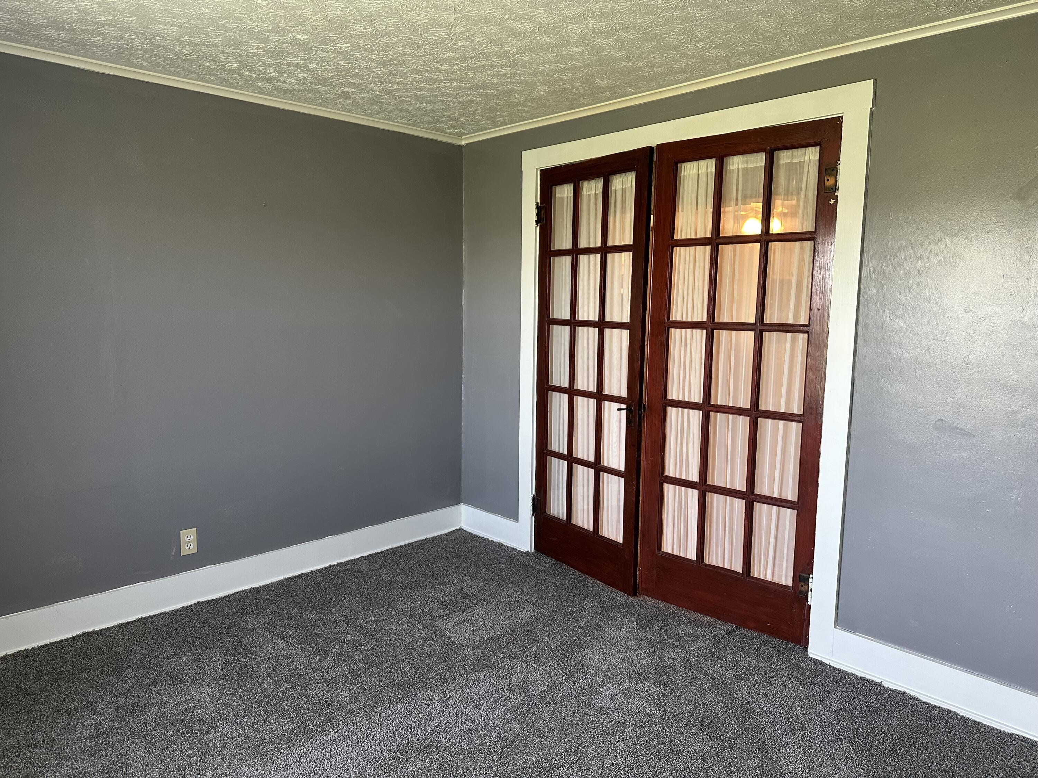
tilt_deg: -6.6
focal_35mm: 24
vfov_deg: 56.8
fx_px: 720
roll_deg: -1.3
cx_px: 519
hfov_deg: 71.6
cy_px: 389
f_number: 1.78
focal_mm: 6.86
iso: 250
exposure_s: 1/60
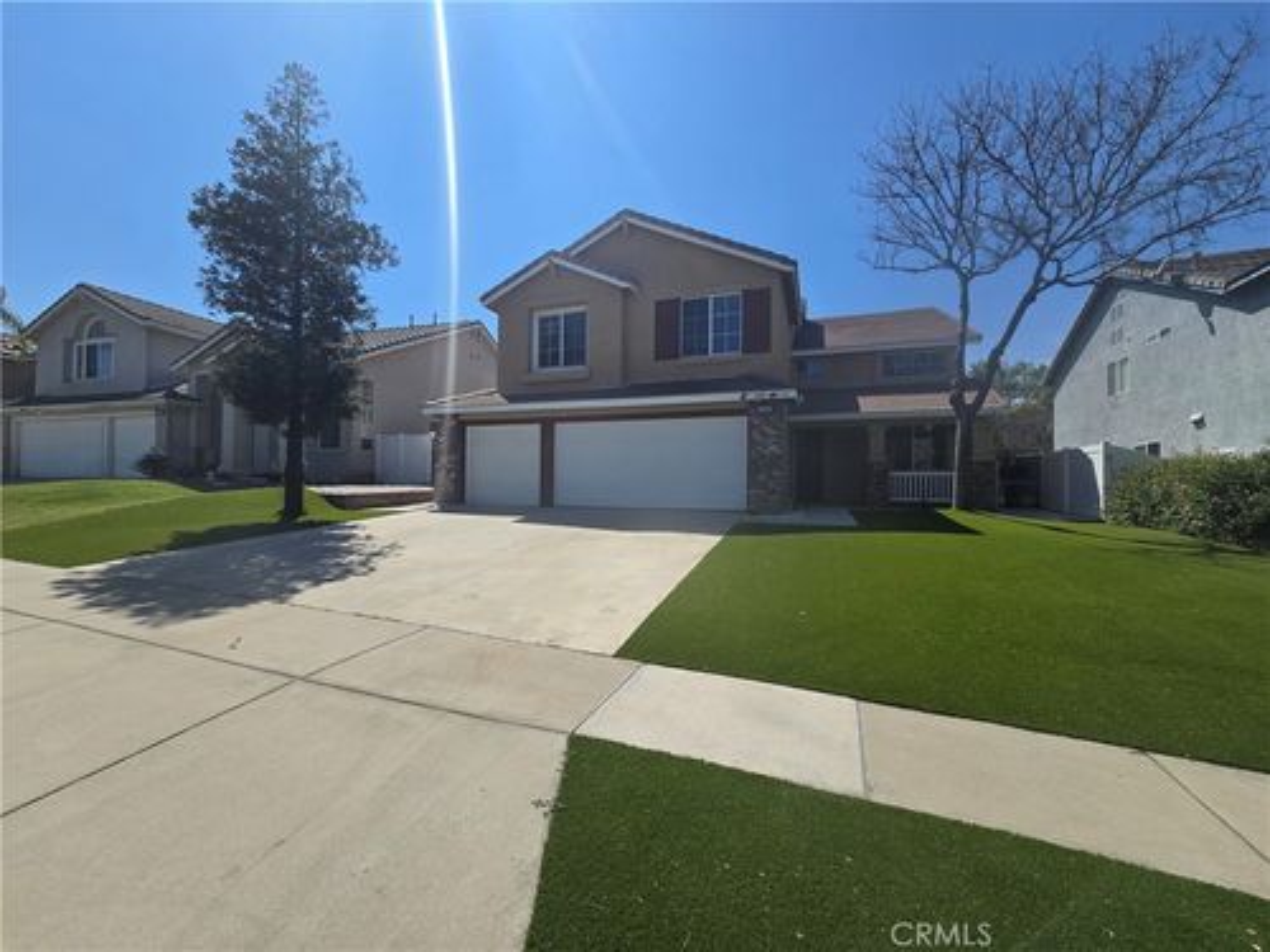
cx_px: 635
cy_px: 476
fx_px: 477
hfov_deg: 106.2
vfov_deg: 89.9
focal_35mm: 13
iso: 50
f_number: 2.2
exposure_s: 1/3697
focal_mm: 2.2
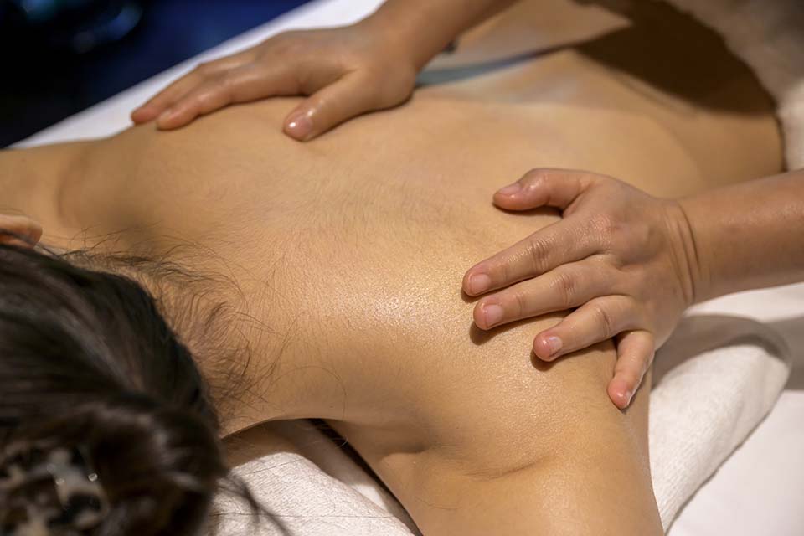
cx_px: 402
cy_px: 268
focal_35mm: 57
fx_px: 1273
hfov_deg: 35.1
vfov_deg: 23.8
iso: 1000
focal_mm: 57
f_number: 4
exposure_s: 1/200
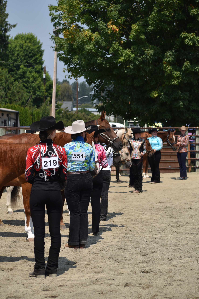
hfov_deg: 13.0
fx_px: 870
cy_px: 150
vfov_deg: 19.5
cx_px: 100
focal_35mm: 105
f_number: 5.6
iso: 100
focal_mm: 70
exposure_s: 1/800
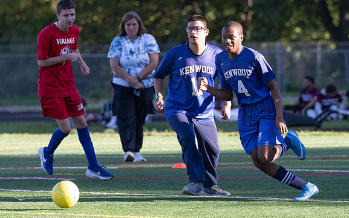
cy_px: 128
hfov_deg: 5.6
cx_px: 184
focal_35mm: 377
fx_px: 3587
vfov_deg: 3.5
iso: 720
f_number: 4
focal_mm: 200
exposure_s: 1/1600
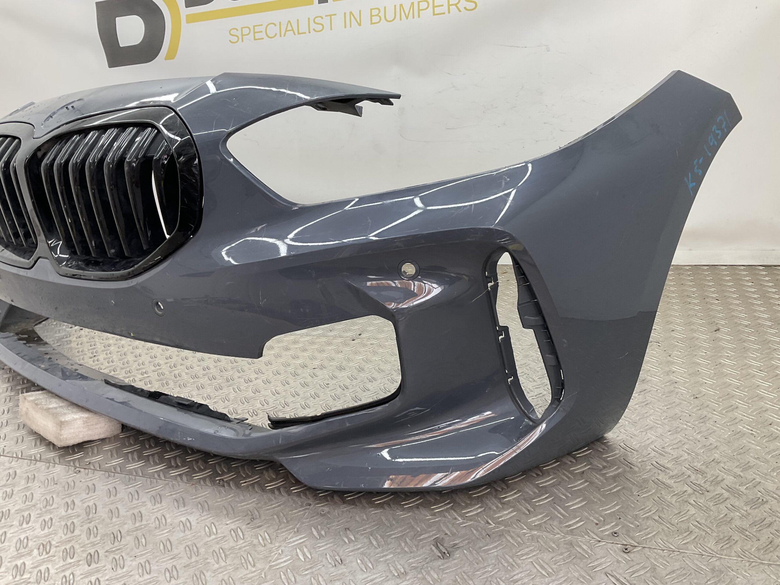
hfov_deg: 61.7
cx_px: 390
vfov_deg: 48.2
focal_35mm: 29
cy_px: 292
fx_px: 653
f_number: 1.8
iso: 32
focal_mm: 3
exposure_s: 1/100
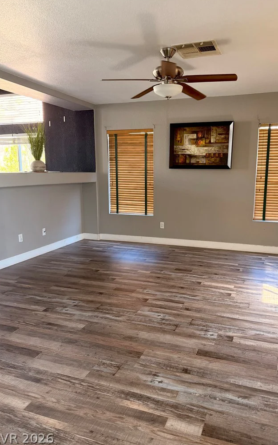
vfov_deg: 70.4
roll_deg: +0.0
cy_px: 221
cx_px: 160
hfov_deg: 47.4
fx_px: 315
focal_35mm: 26
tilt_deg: -9.2
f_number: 1.78
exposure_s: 1/60
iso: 200
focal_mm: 6.76
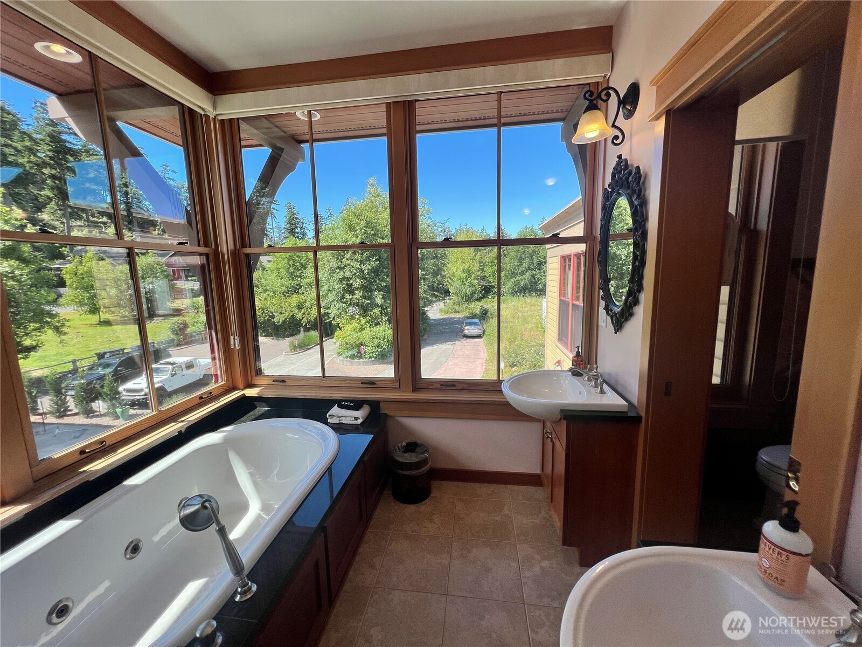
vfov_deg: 89.9
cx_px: 431
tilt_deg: -8.4
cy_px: 324
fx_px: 324
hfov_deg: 106.2
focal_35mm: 13
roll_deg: +1.4
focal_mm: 1.57
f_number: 1.8
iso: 32
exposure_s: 1/355
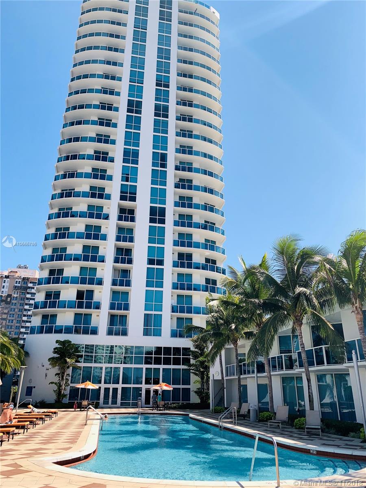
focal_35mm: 26
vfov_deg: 67.3
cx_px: 183
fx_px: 367
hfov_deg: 53.1
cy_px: 244
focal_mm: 4.25
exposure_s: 1/2160
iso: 32
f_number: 1.8
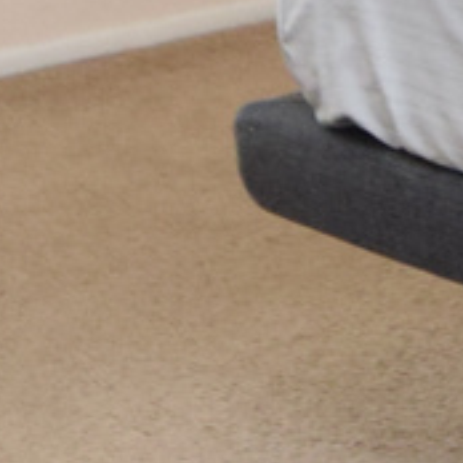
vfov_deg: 10.7
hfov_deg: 11.3
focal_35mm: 150
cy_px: -462
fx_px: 2270
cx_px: 620
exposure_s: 1/125
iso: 800
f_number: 5.6
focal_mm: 10
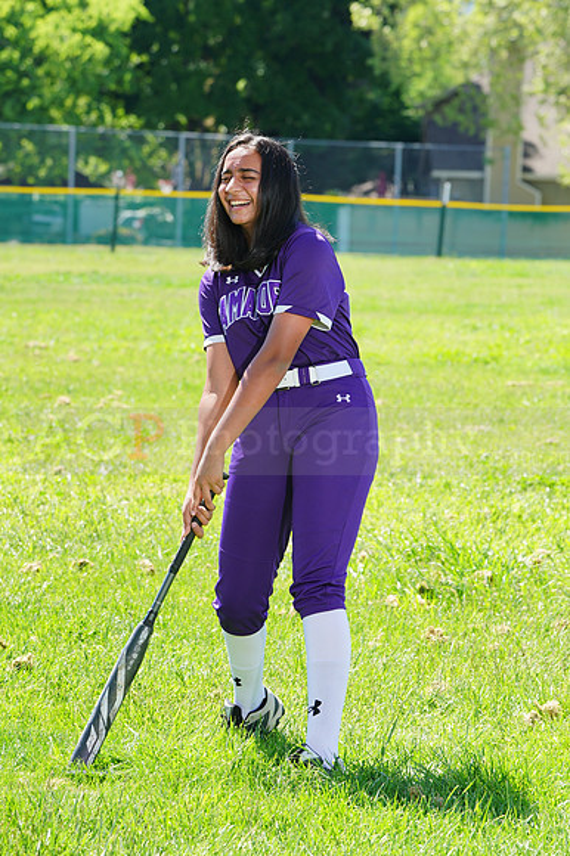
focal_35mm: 177
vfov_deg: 11.6
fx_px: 4208
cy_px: 428
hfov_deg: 7.7
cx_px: 285
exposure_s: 1/125
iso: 200
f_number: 10
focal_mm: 177
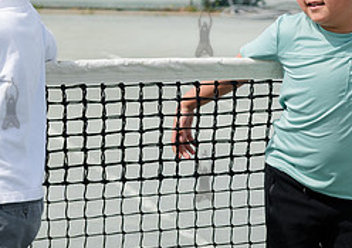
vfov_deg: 7.5
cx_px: 322
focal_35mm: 189
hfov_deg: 10.6
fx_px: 1882
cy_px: 55
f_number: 4
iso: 100
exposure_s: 1/640
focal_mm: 62
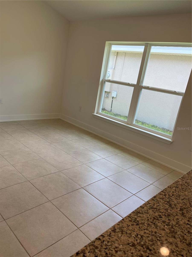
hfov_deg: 54.9
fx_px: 185
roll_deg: -9.2
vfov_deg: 69.4
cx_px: 96
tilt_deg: -16.1
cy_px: 128
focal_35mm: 25
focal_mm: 5.1
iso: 32
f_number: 1.6
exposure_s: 1/214
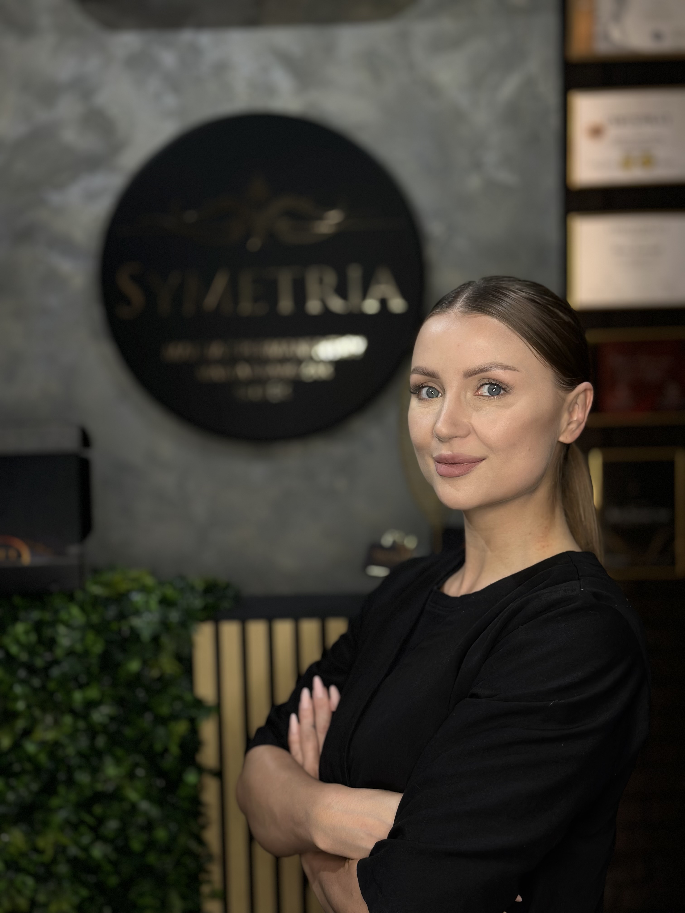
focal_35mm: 48
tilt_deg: -3.5
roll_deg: +1.0
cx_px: 342
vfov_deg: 39.7
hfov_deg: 30.3
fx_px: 1266
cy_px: 456
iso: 80
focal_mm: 6.86
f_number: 1.78
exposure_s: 1/100
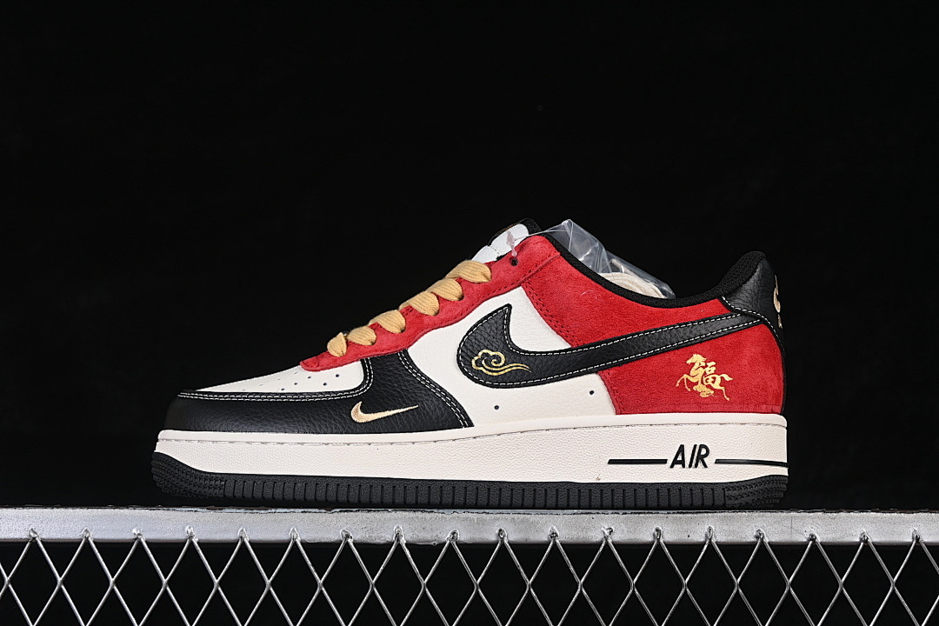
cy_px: 313
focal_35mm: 75
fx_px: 1956
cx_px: 470
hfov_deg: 27.0
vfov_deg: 18.2
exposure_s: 1/80
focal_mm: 50
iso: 160
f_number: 8
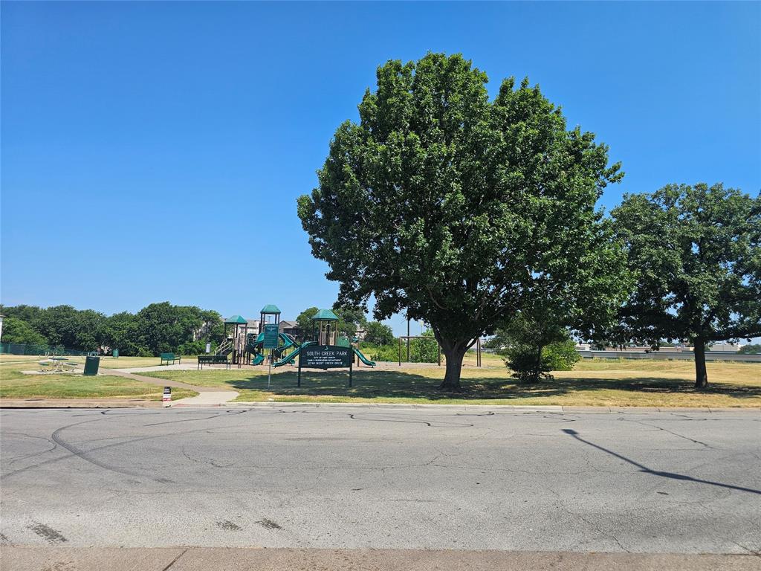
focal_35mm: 23
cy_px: 286
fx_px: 506
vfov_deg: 58.9
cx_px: 380
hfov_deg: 73.9
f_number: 1.7
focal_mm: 6.3
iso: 10
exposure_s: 1/944
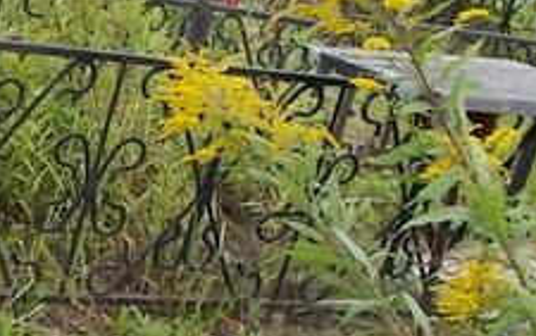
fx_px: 1433
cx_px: -121
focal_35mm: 98
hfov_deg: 19.8
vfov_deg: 13.4
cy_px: 174
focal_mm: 4.6
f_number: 3.2
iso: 80
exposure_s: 1/320
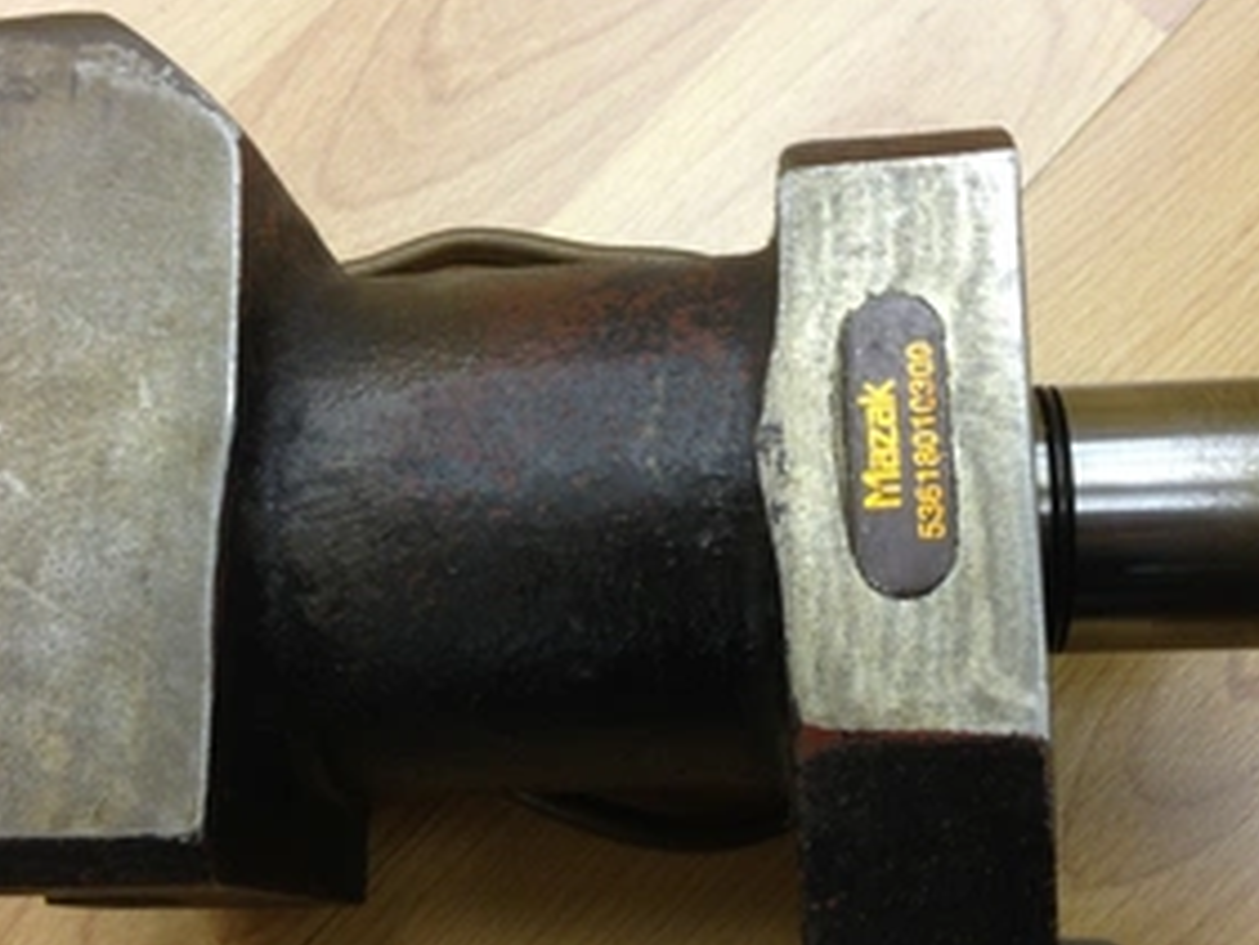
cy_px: 578
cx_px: 596
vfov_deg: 30.8
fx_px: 1710
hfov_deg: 40.4
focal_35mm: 47
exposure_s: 1/20
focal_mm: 4.12
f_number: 2.4
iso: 64
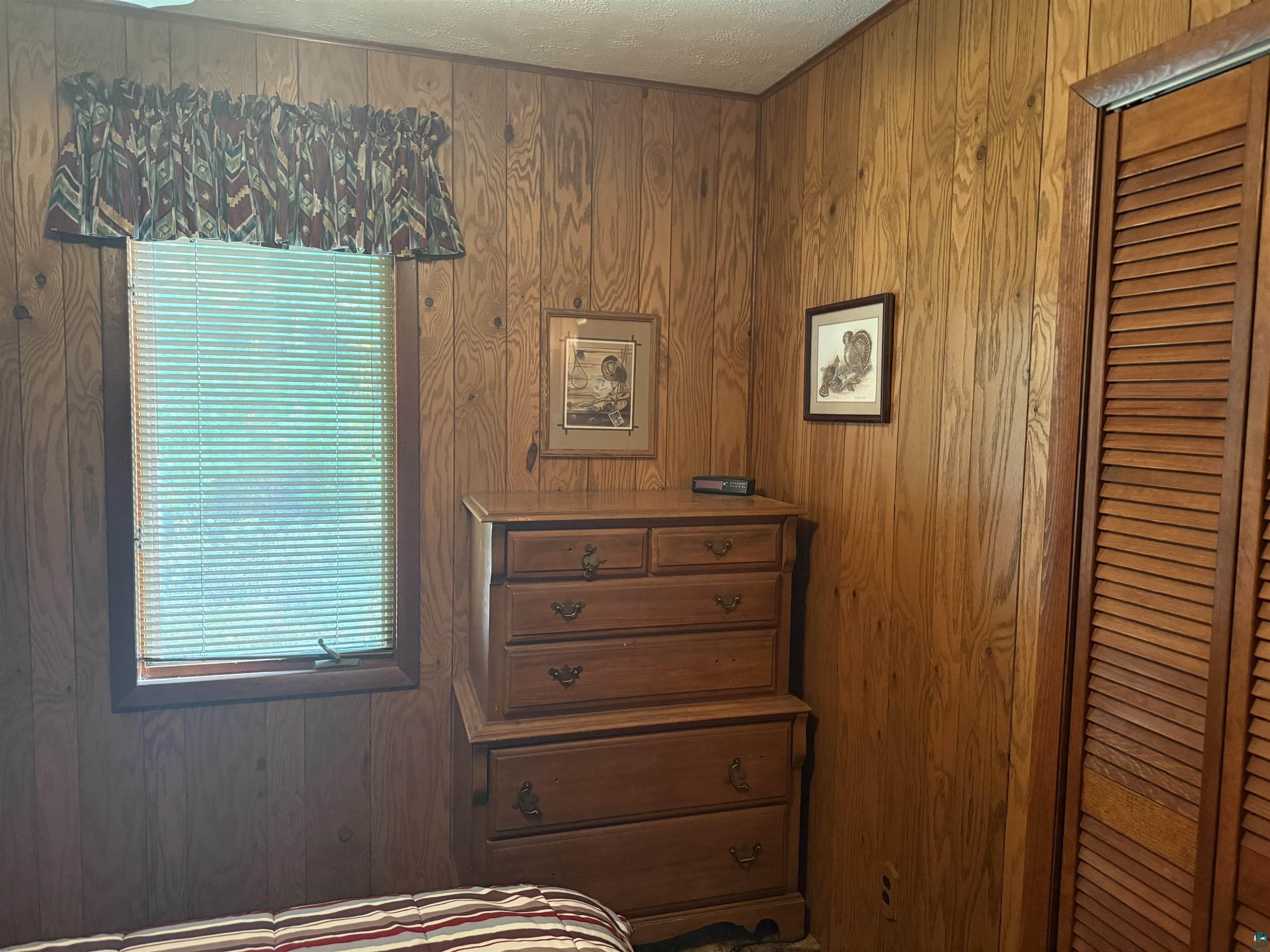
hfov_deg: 71.6
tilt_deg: -4.9
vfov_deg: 56.8
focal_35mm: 24
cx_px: 635
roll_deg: -0.9
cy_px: 476
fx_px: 881
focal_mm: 6.76
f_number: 1.78
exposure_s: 1/60
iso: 640
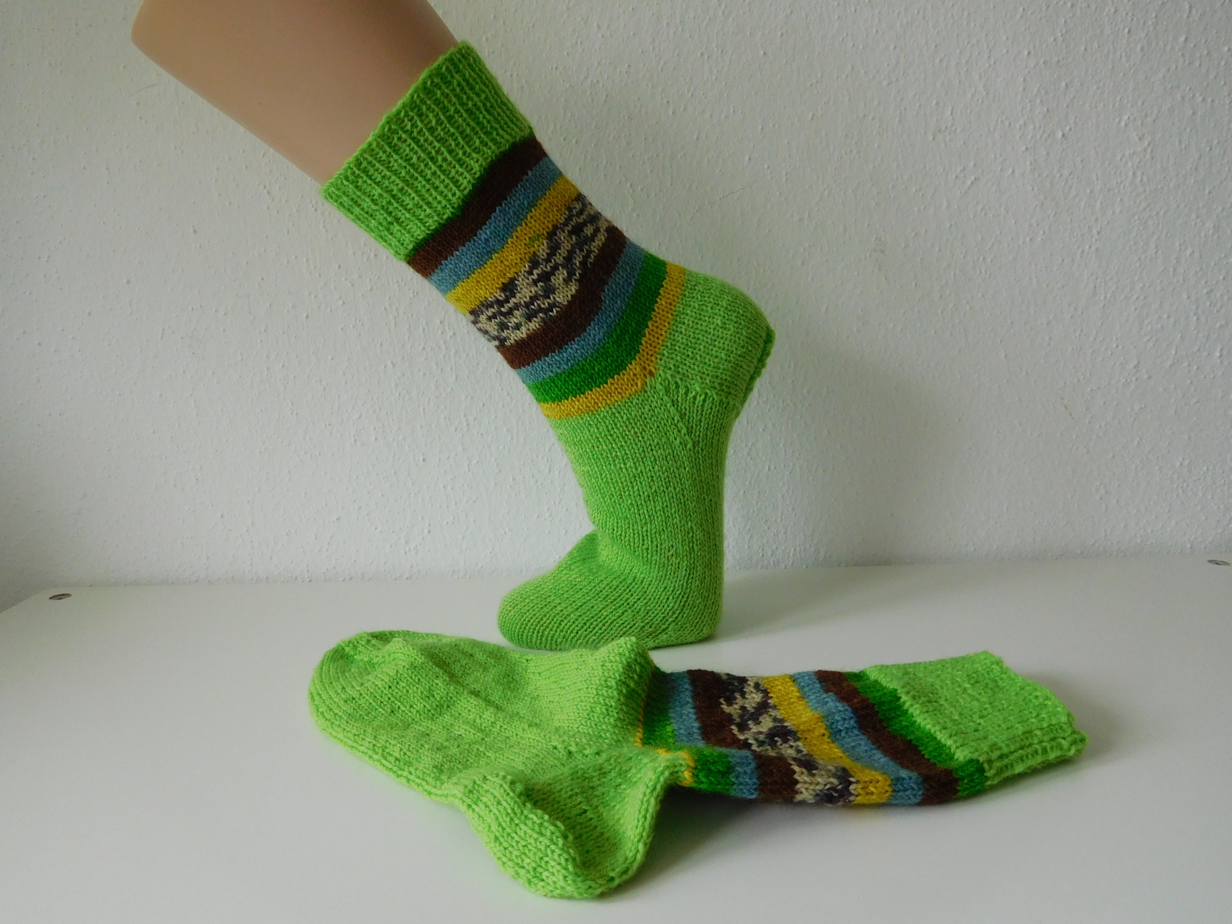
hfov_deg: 69.4
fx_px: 890
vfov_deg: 54.9
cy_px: 462
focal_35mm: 25
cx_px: 616
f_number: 3.4
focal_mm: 4.5
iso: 220
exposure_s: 1/30
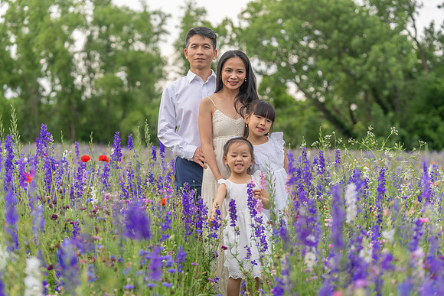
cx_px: 222
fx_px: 1024
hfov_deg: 24.5
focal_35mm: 83
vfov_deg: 16.5
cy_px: 148
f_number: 3.2
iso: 400
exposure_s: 1/1000
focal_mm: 83
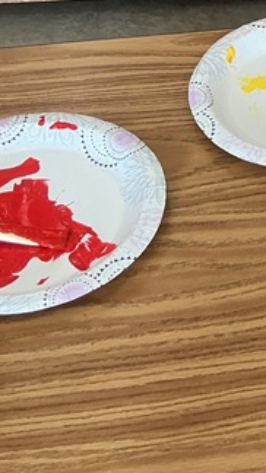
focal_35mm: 100
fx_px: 1255
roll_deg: -6.7
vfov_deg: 20.9
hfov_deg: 11.2
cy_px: 54
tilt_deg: -41.0
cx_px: 481
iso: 50
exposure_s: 1/60
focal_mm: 3
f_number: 1.8
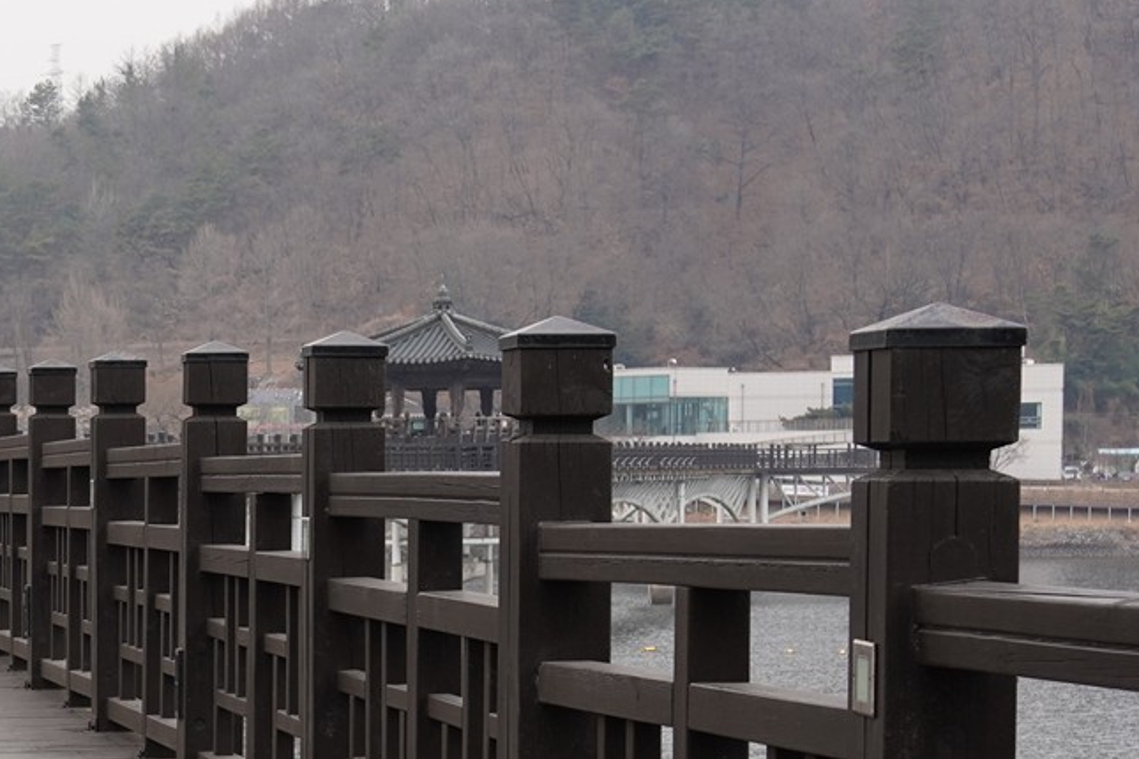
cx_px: -318
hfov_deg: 15.7
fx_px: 3923
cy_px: 798
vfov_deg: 10.9
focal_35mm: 124
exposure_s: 1/100
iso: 400
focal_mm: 40
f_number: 8
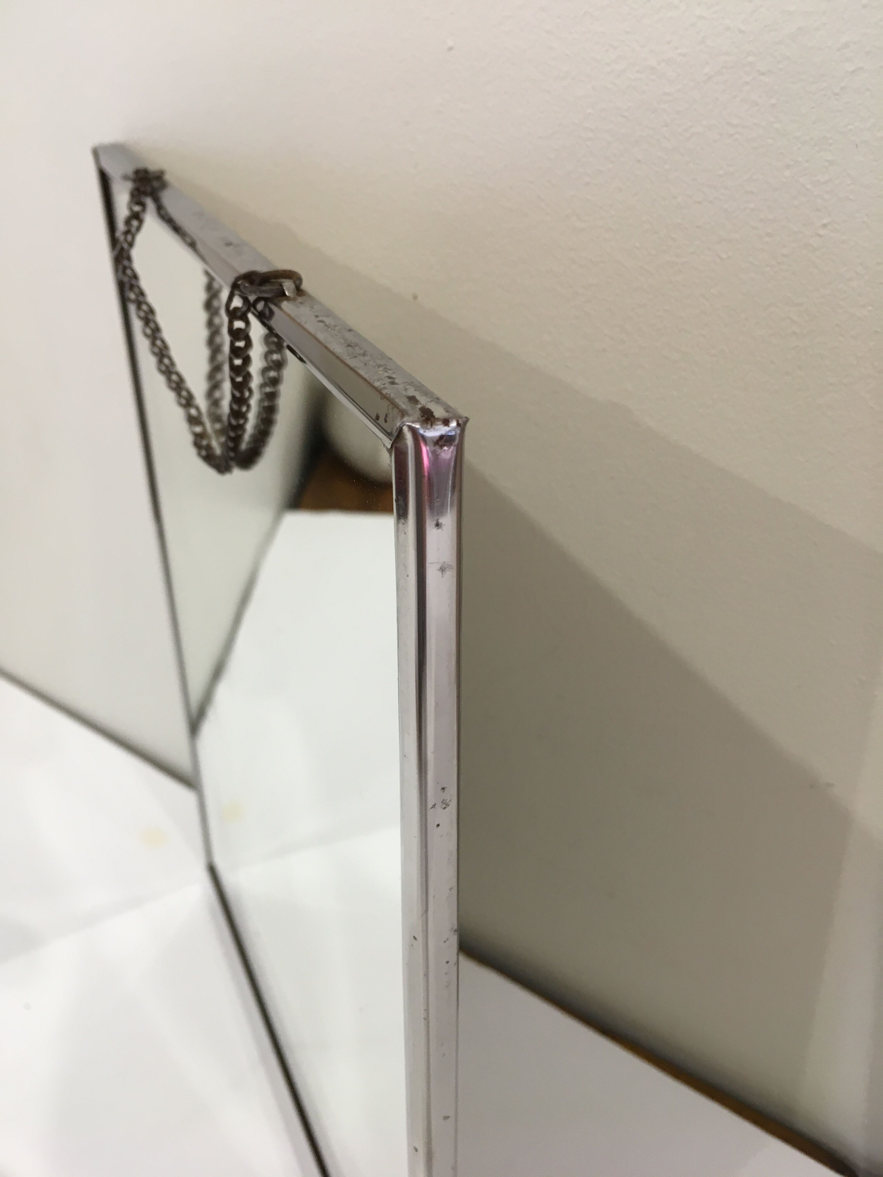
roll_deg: +4.2
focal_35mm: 29
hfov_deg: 48.2
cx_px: 442
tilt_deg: -34.5
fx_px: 986
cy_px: 588
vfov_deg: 61.7
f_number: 2.2
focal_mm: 4.15
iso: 80
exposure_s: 1/33
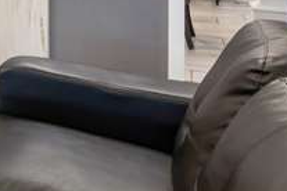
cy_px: -98
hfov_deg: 18.3
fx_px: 630
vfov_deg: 15.8
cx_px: -271
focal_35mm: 79
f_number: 9
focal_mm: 16
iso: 100
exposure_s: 1/1.67
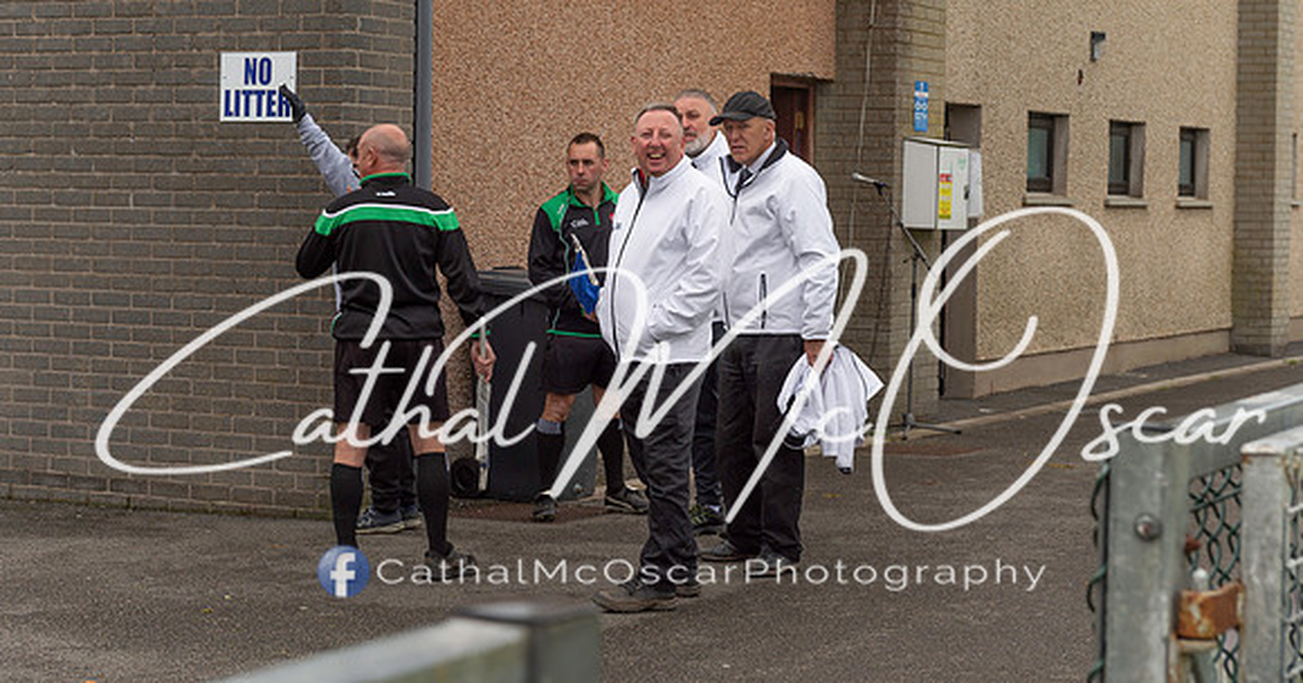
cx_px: 666
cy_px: 240
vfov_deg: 14.0
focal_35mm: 82
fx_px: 2779
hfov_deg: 26.4
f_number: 4
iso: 100
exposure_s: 1/100
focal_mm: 70
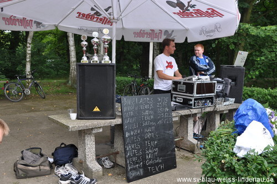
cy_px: 92
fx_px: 277
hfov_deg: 53.2
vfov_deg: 36.8
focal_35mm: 36
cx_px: 138
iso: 200
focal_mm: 24
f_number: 5.6
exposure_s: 1/125
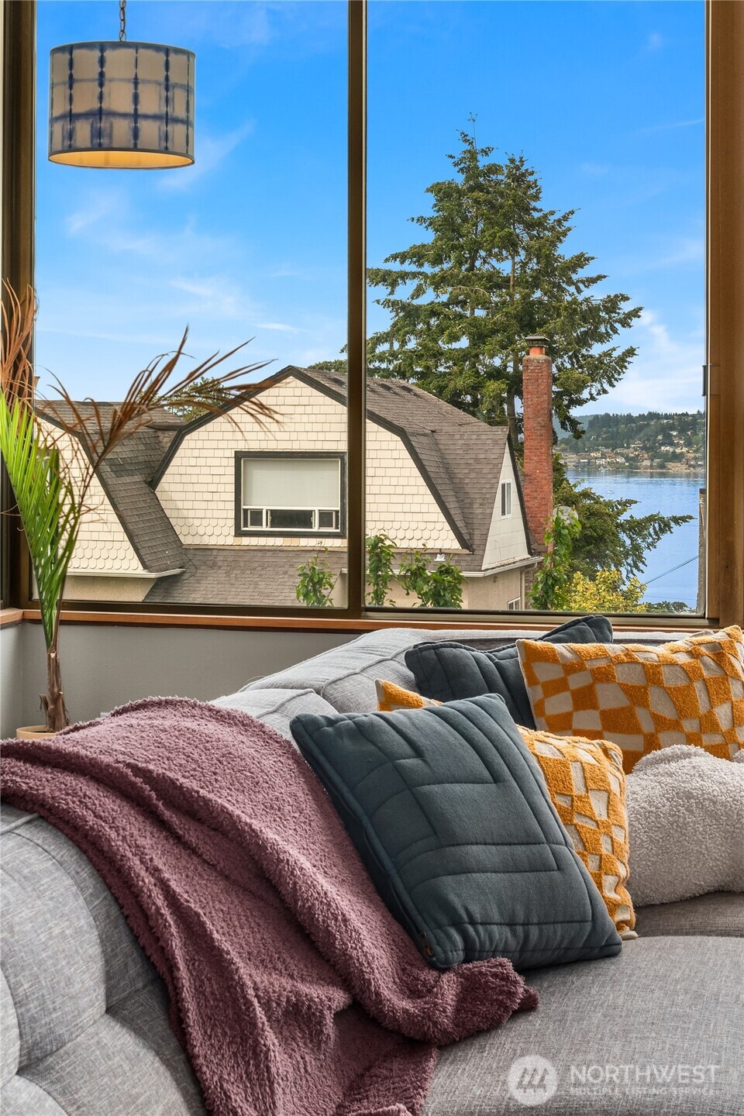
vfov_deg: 30.1
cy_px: 558
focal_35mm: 67
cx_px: 372
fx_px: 2077
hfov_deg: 20.3
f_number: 8
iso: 200
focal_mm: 45
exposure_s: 1/125
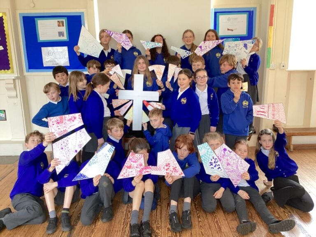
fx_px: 283
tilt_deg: -13.3
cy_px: 118
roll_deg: -0.1
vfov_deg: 45.4
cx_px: 158
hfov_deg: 58.4
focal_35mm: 31
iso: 125
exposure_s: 1/50
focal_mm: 3.3
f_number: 2.4
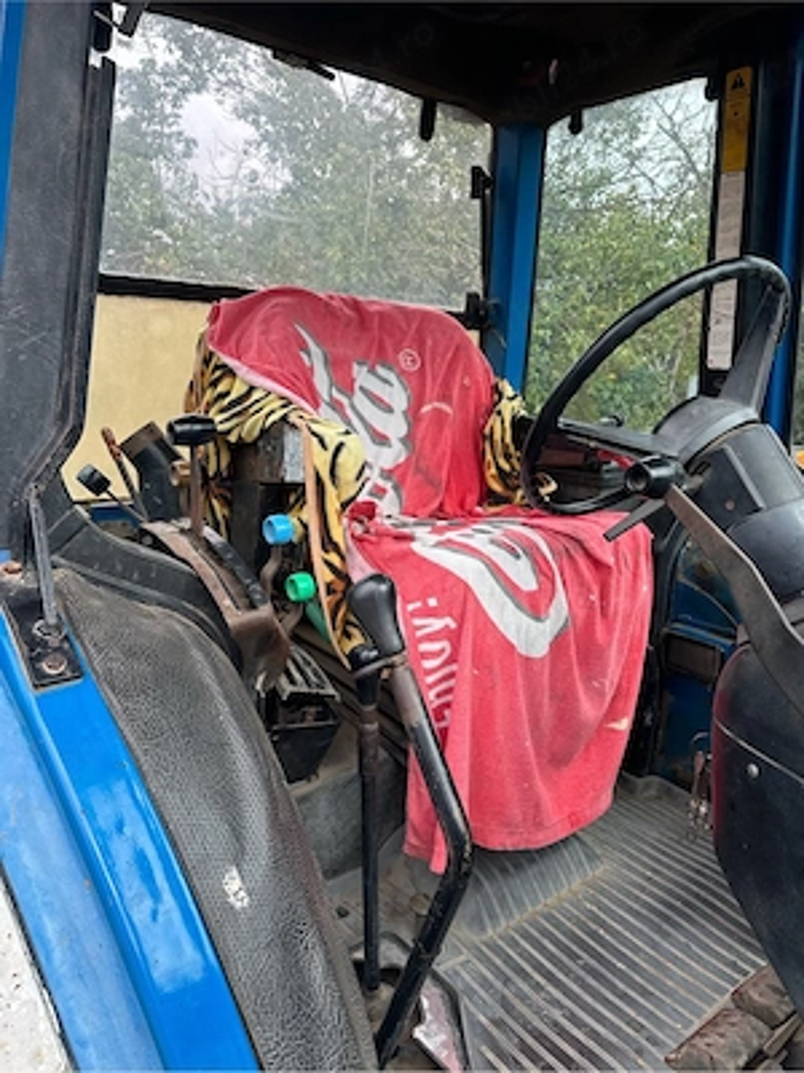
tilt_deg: -11.0
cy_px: 536
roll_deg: -3.0
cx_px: 402
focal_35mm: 24
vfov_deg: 71.6
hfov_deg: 56.8
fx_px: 743
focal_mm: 6.86
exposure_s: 1/538
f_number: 1.78
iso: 80
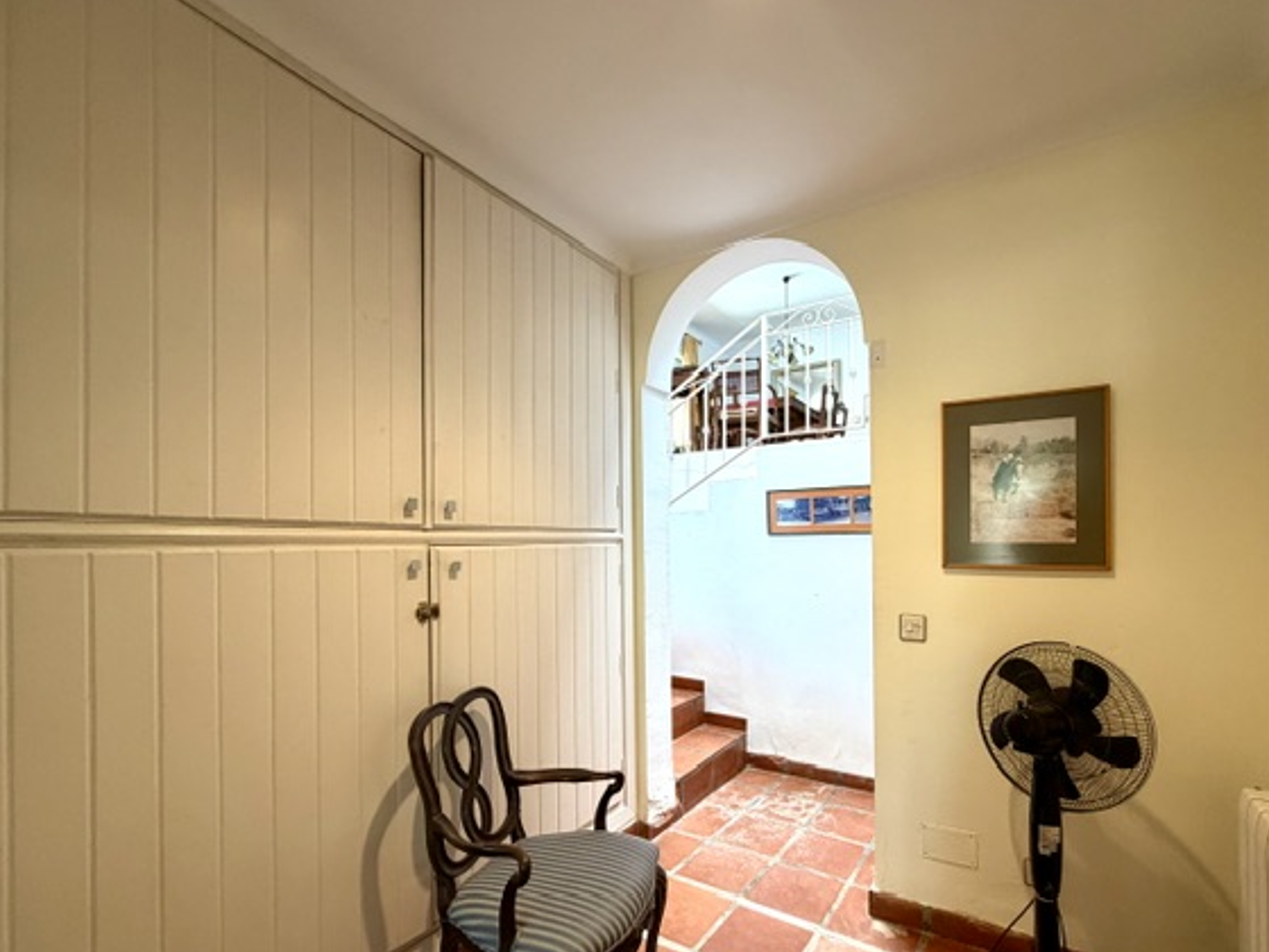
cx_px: 698
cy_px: 537
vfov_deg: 77.7
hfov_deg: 94.2
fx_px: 587
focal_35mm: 16
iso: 250
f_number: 2.2
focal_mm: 2.22
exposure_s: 1/50
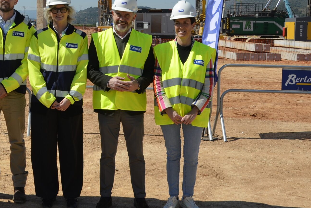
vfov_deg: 21.8
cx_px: 35
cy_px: 63
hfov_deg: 31.0
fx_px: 536
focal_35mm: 62
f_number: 9
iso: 100
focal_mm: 21
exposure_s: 1/320
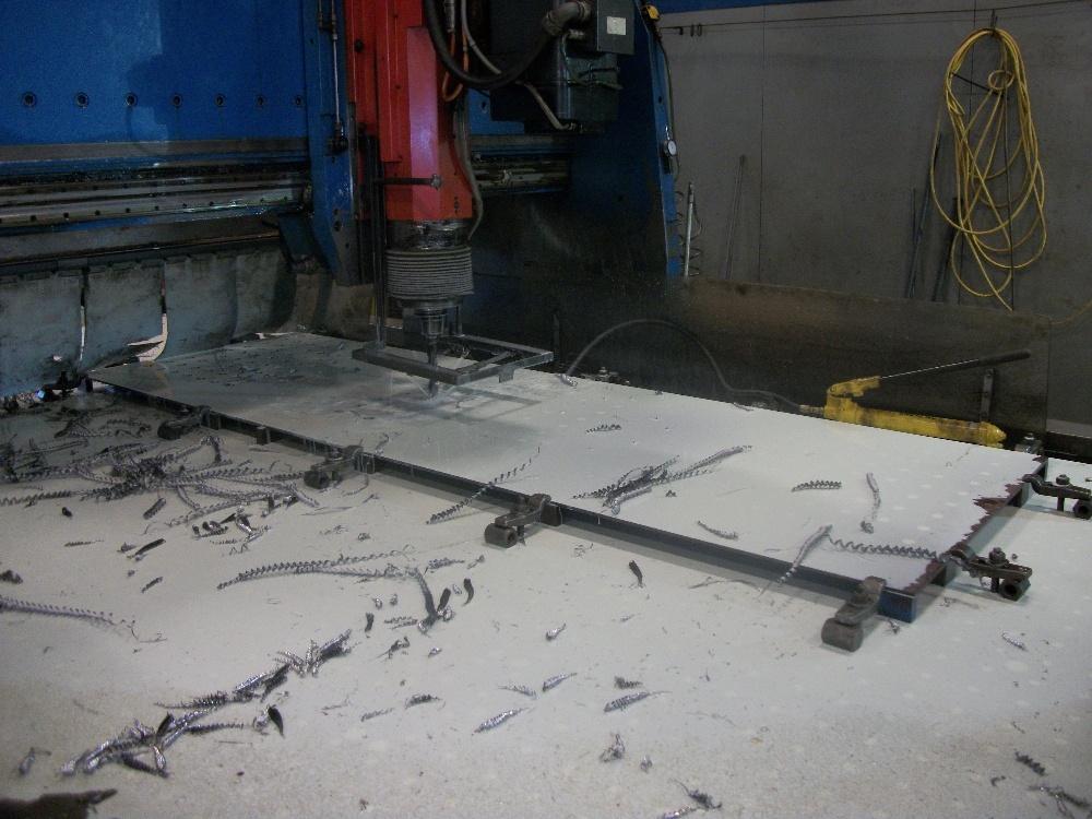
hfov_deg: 56.8
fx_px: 1009
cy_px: 410
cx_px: 546
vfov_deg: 44.2
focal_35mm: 32
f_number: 2.9
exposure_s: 1/30
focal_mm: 5.7
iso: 160
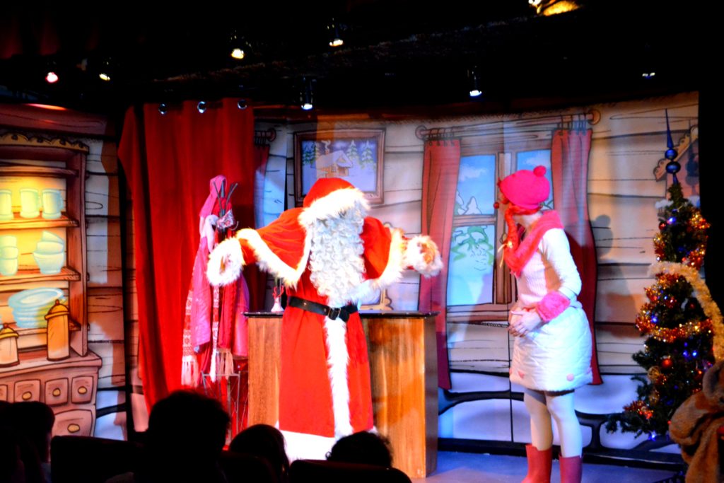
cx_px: 362
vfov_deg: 21.6
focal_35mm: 63
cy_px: 242
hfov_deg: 31.9
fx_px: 1267
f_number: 5
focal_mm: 42
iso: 6400
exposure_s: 1/30
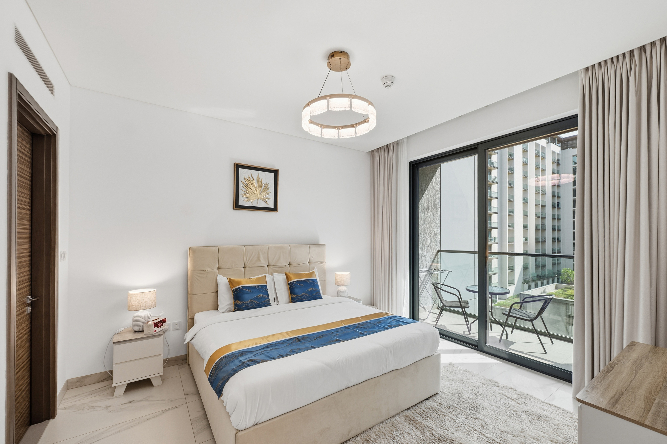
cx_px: 334
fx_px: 259
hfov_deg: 104.3
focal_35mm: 14
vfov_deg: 81.1
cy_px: 222
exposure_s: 1/400
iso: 160
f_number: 4.5
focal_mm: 14
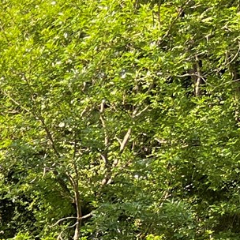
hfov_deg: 9.6
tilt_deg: -2.3
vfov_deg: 10.6
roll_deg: +1.6
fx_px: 1216
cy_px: 430
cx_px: -384
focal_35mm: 155
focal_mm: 5.1
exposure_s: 1/394
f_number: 1.6
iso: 50
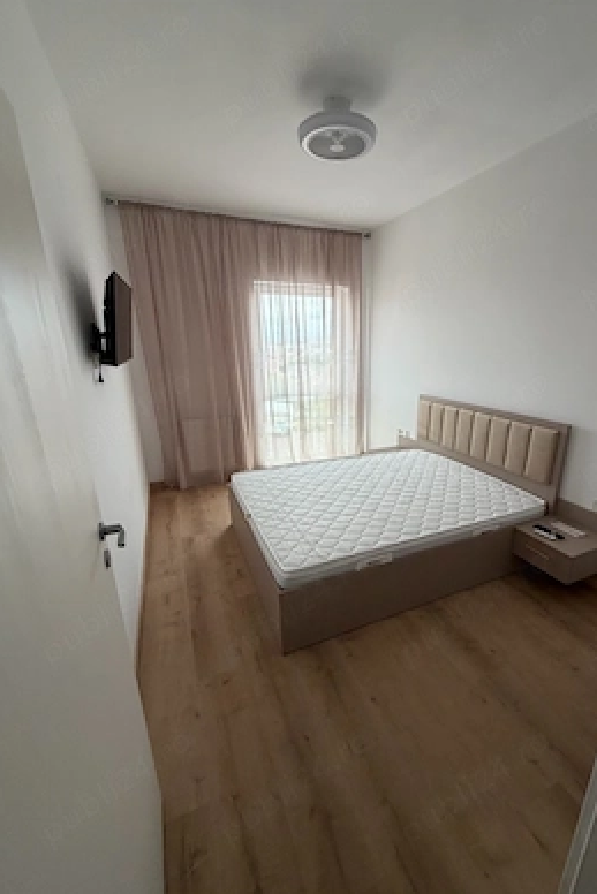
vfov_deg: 100.4
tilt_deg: -17.2
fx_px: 373
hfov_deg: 76.9
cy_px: 456
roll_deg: +0.2
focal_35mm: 15
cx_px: 341
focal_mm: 2.22
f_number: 2.2
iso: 250
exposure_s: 1/121
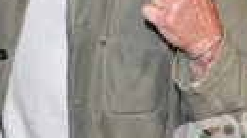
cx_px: 100
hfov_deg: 19.7
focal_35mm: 109
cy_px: 49
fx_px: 712
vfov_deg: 11.0
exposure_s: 1/250
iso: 1600
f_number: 6.3
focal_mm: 34
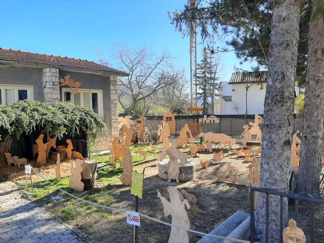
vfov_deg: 51.4
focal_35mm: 27
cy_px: 122
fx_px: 253
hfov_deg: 65.3
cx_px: 162
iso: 40
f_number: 1.7
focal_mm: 3.93
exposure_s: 1/1004
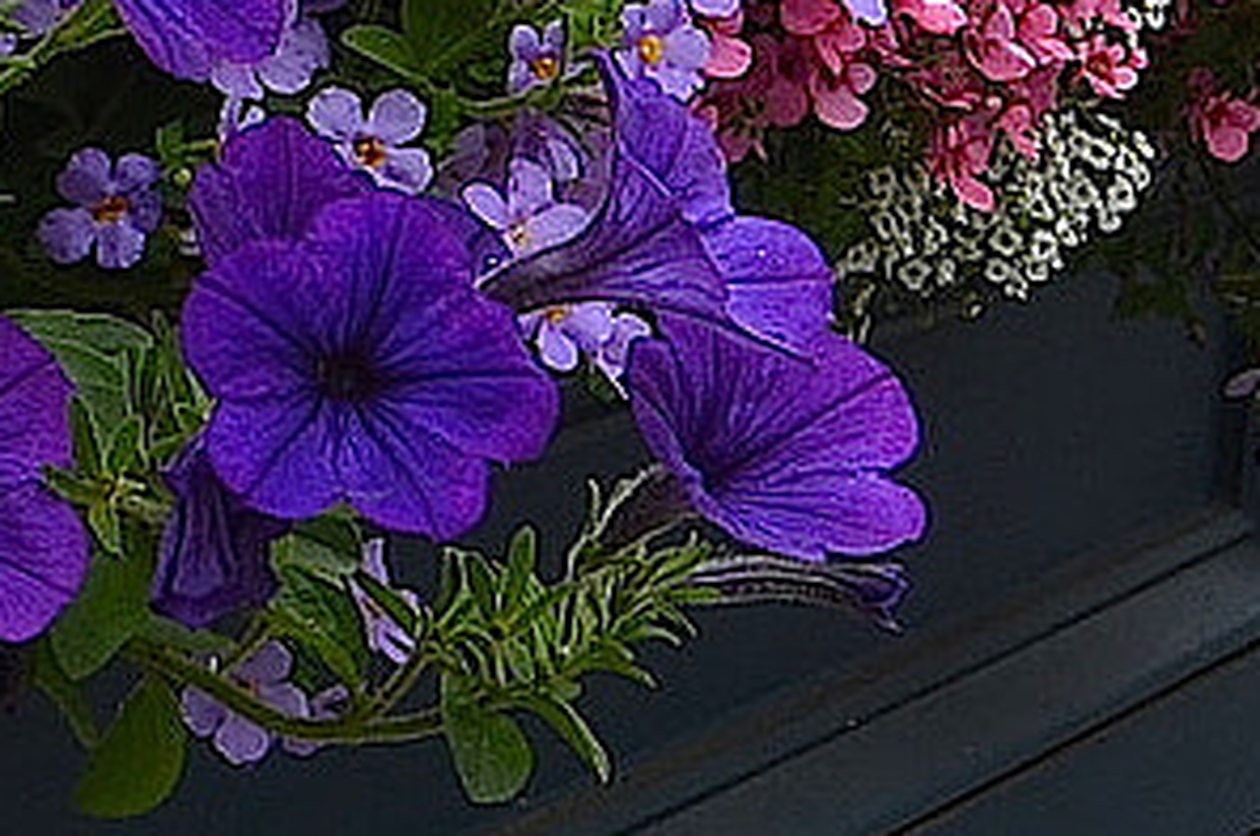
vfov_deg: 6.9
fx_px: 6779
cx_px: 564
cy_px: -473
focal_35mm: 194
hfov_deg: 10.6
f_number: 6.3
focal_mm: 24
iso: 200
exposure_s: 1/160
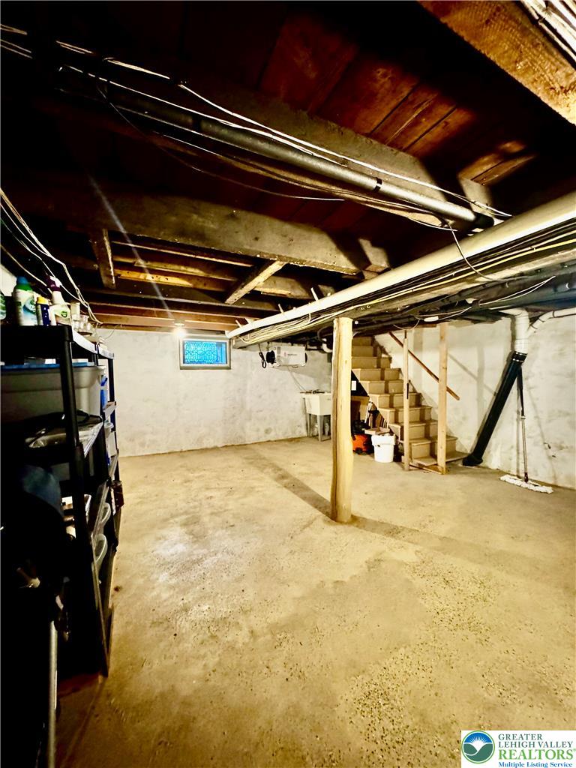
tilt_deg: -1.8
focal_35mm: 14
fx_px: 311
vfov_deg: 102.1
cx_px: 288
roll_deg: +0.5
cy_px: 384
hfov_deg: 85.7
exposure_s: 1/40
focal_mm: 2.22
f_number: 2.2
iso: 1250
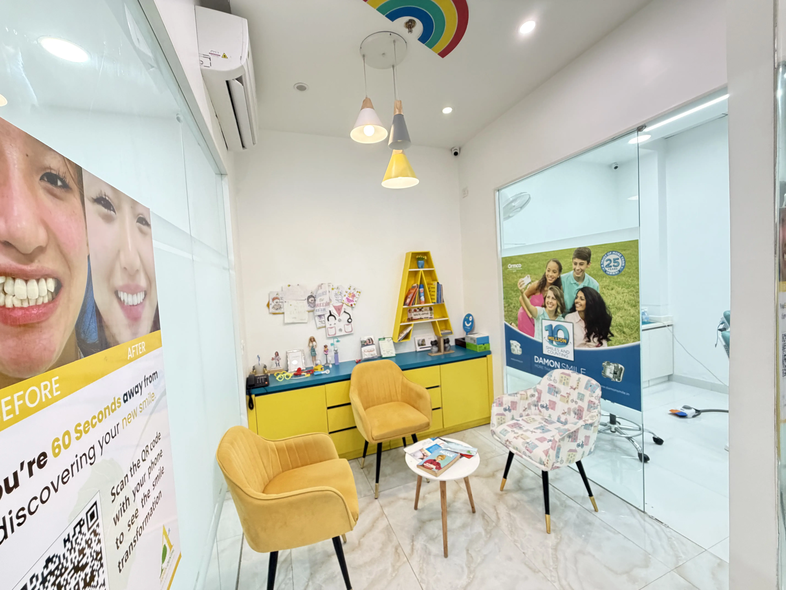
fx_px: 318
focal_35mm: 14
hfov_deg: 102.1
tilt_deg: -3.2
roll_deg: +4.2
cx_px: 393
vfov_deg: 85.7
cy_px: 295
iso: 320
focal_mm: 2.22
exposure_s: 1/50
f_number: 2.2
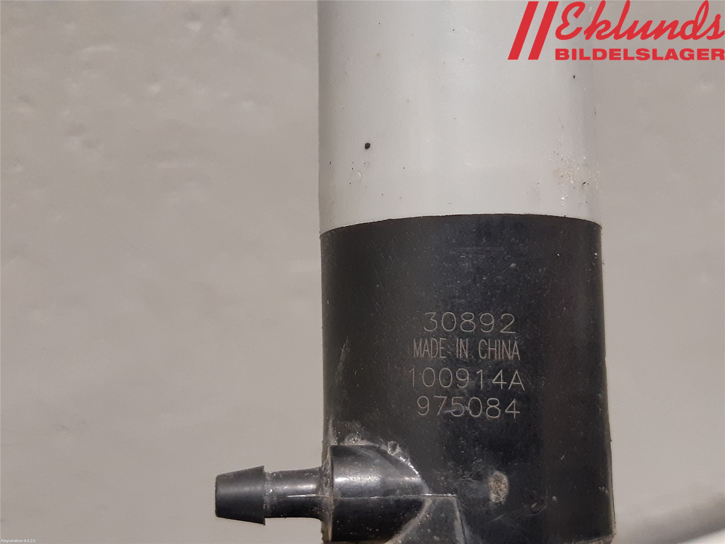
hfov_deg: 67.3
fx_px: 545
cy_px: 272
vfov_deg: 53.1
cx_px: 362
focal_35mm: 26
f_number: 1.7
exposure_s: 1/40
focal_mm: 3.93
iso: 250
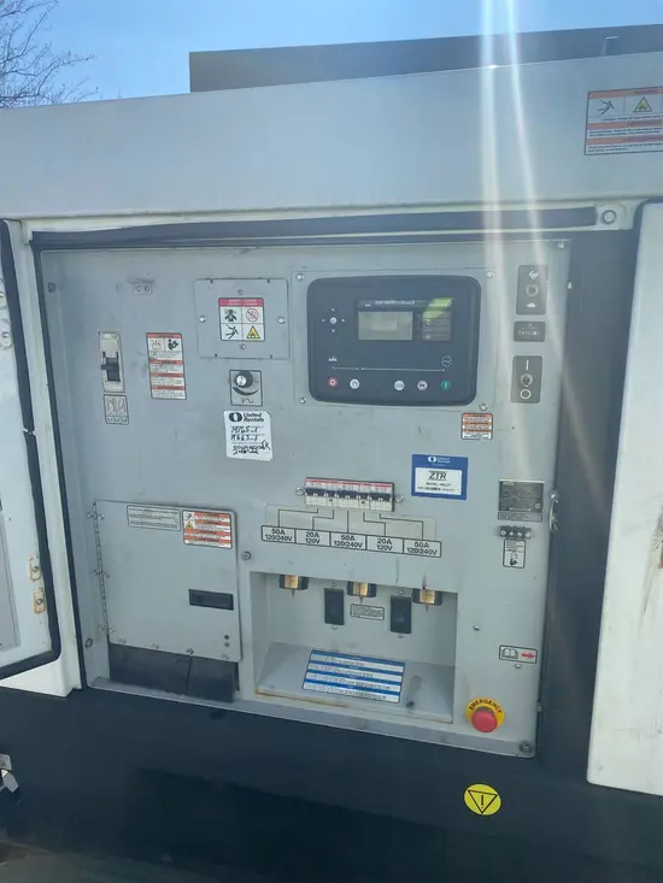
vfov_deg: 67.3
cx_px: 332
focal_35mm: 26
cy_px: 442
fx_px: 664
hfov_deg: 53.1
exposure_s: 1/2513
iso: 32
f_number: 1.8
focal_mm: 4.25
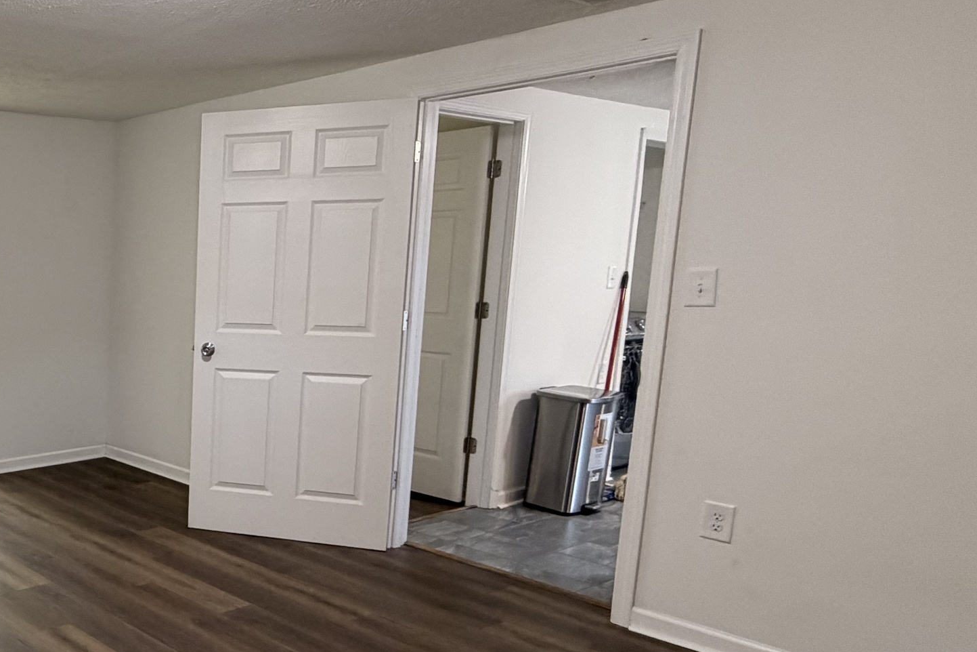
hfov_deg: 48.9
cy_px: 388
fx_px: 841
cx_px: -10
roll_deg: +0.0
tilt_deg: -8.6
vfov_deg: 42.1
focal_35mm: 31
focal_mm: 2.22
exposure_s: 1/60
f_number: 2.2
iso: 320
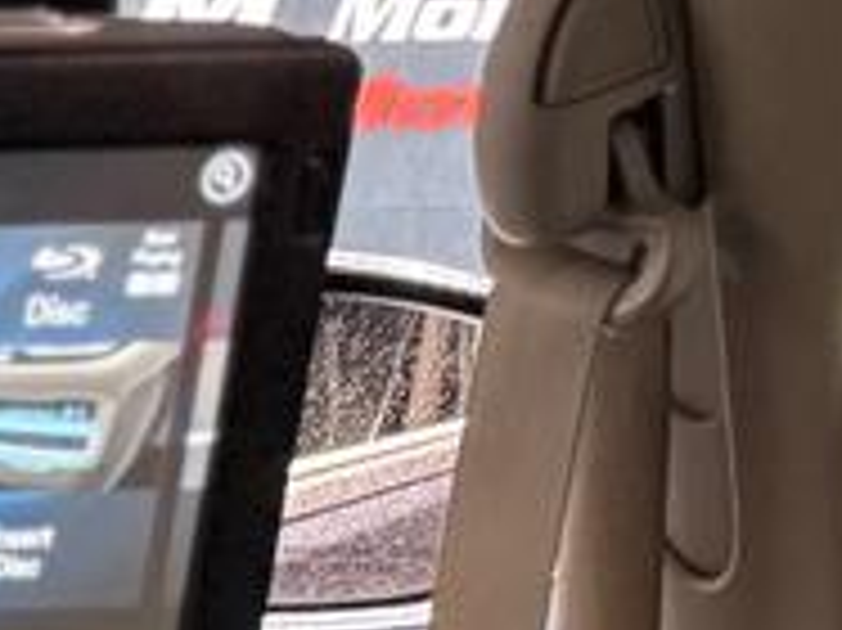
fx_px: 3987
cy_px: 1580
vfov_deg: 8.2
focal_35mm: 164
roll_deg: +1.4
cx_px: -1986
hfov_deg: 8.9
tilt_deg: -23.2
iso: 500
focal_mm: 6.76
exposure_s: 1/51
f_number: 1.78
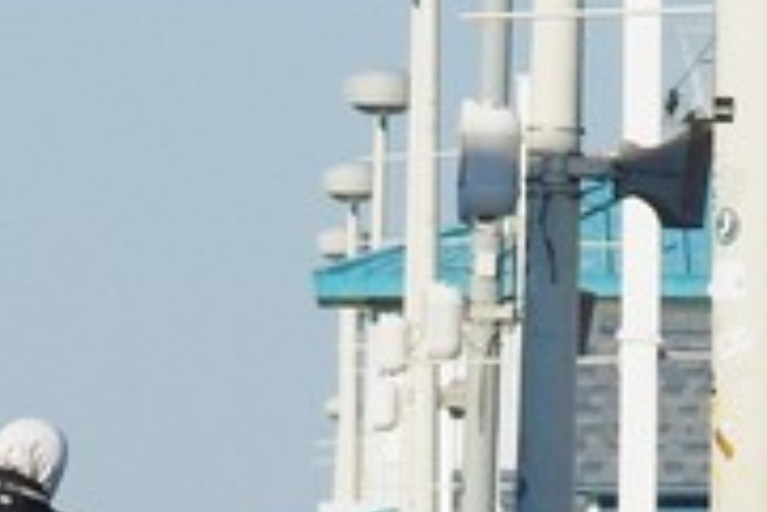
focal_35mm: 1060
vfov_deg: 1.3
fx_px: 22601
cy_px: 1157
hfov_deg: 1.9
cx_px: 322
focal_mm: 128
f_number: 11
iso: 800
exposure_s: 1/1000
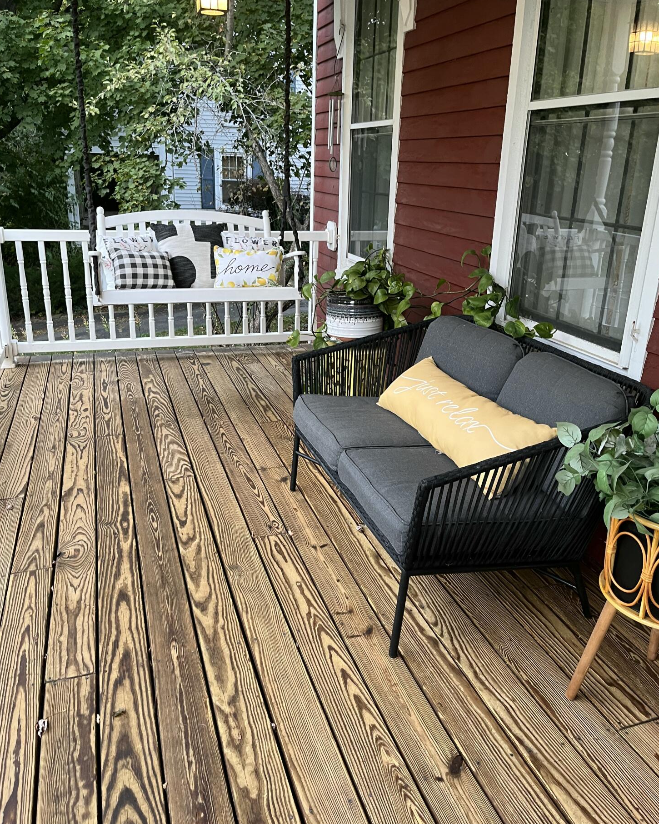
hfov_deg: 51.5
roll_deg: -2.3
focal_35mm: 28
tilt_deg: -18.0
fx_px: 683
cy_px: 408
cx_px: 336
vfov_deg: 62.2
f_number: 1.6
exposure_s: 1/60
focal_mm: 5.1
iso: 100
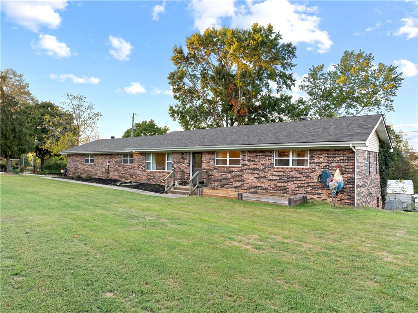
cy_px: 156
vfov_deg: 56.7
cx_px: 209
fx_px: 290
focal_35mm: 24
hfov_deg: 71.6
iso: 250
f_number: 2.8
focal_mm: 12.29
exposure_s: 1/200
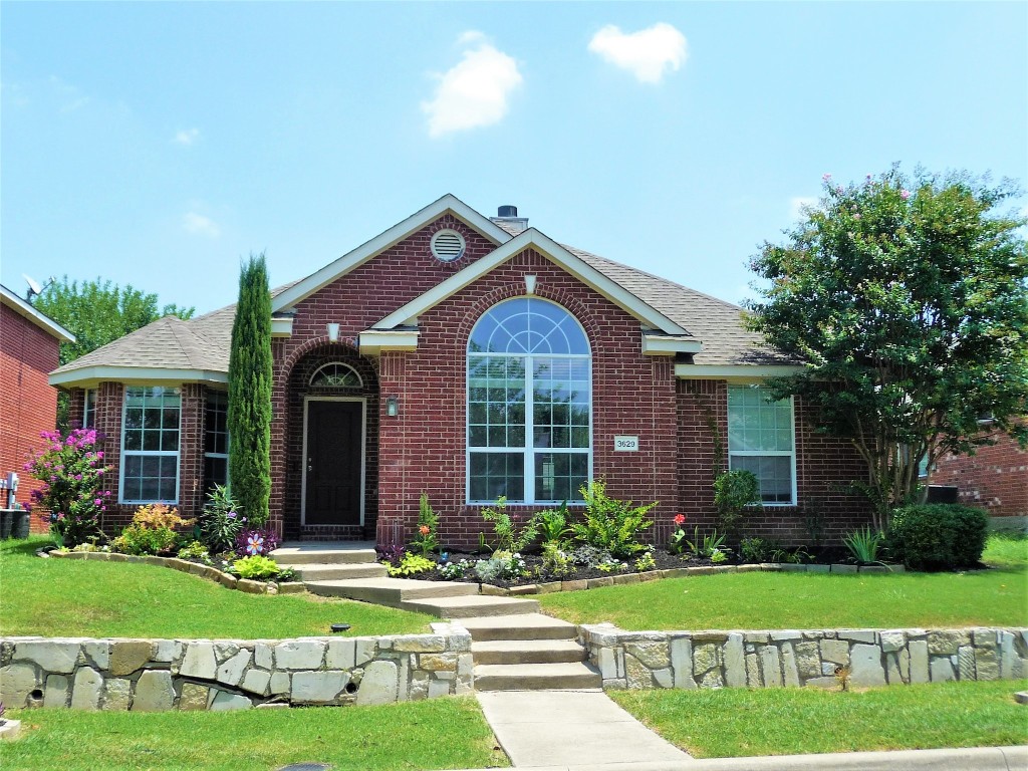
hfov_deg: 51.4
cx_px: 514
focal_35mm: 36
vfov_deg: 39.7
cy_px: 386
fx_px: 1069
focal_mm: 6
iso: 100
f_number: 3.7
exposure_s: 1/640
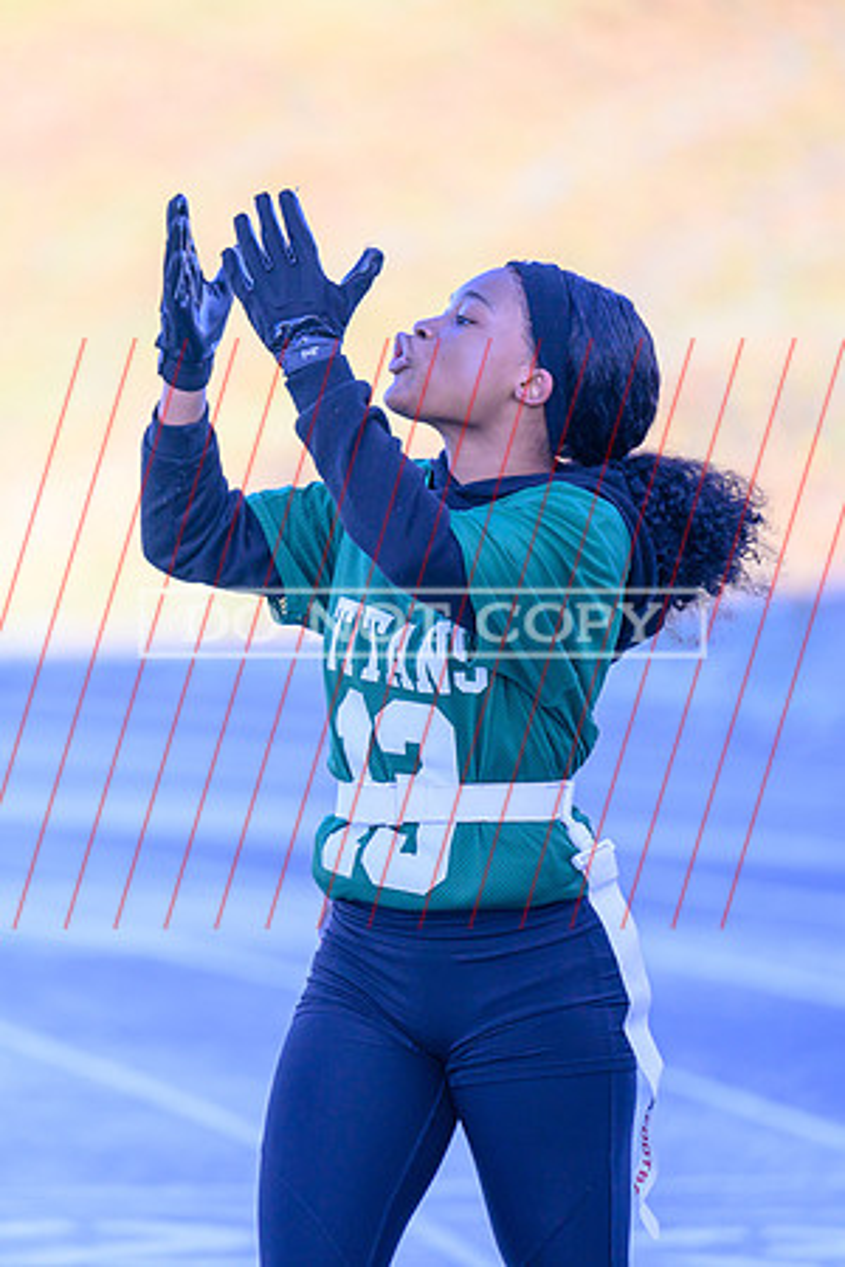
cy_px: 634
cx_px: 288
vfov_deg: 6.9
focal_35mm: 300
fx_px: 10562
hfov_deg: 4.6
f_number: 2.8
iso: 500
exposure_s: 1/1250
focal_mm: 200
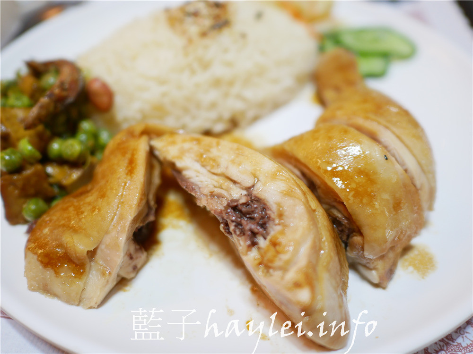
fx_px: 410
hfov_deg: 60.0
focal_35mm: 30
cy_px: 177
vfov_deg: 46.8
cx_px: 236
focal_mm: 15
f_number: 1.7
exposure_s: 1/80
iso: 200
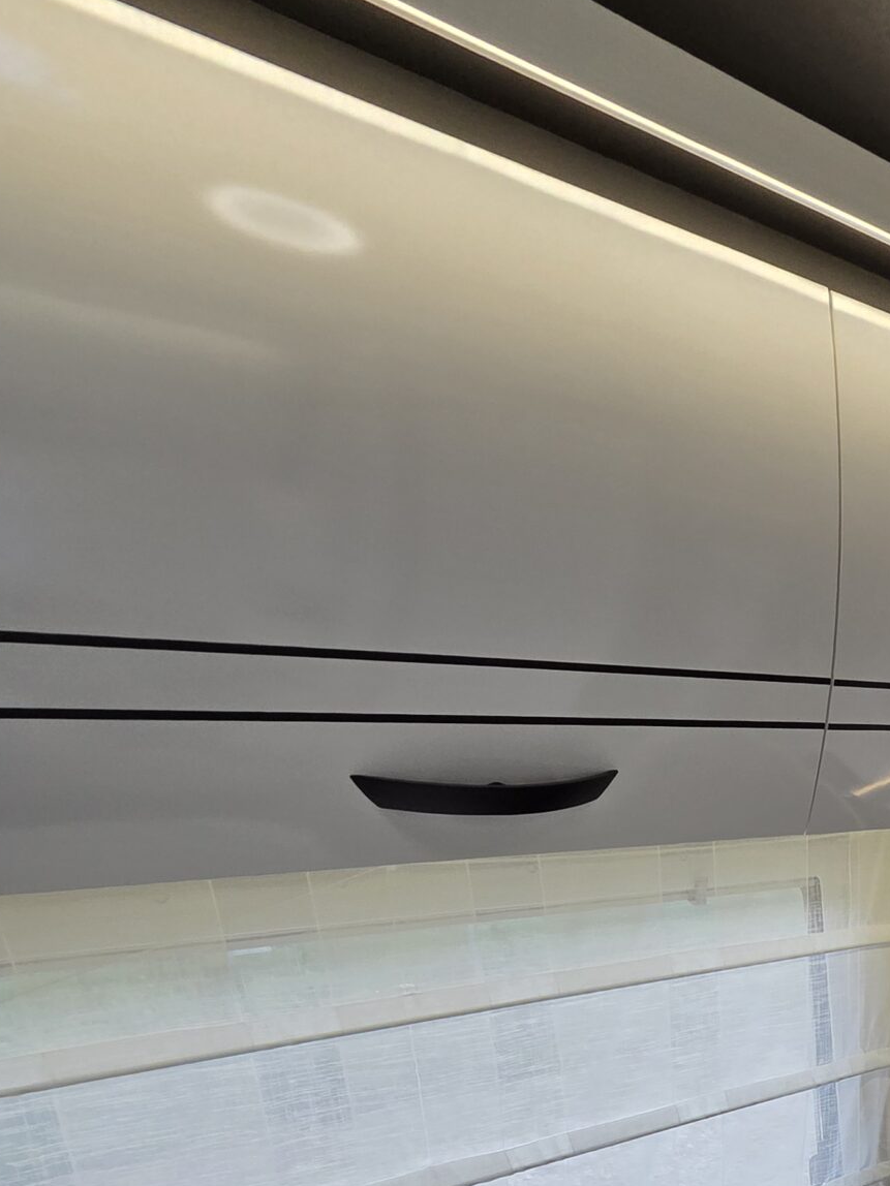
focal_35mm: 29
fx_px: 994
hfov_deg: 39.5
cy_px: 1230
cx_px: 977
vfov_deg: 48.5
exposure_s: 1/359
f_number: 2.2
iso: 160
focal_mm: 2.2
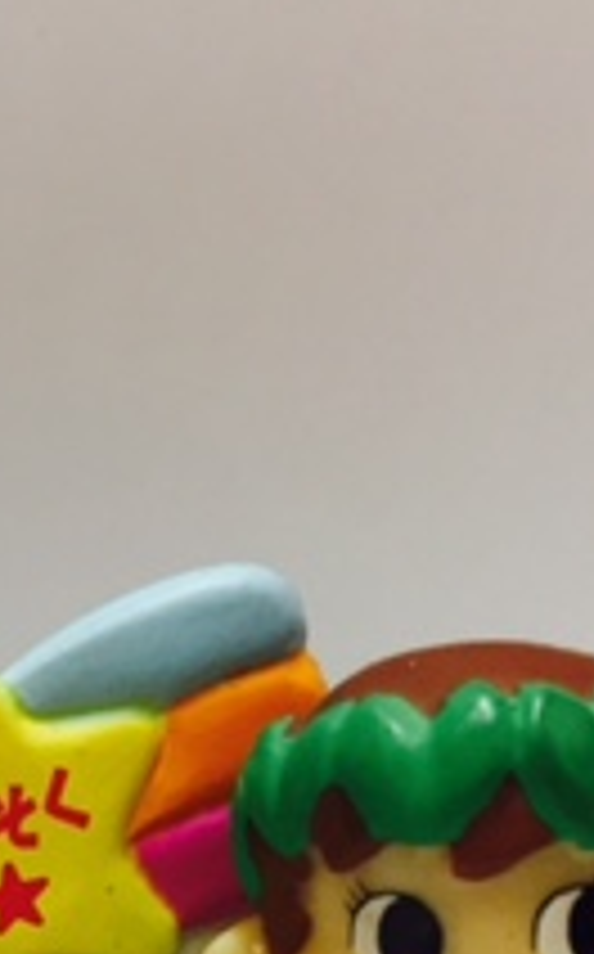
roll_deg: -3.1
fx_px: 2415
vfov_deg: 21.2
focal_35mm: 93
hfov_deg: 13.3
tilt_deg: -10.9
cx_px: -256
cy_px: 1058
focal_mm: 4.15
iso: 80
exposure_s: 1/33
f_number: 2.2
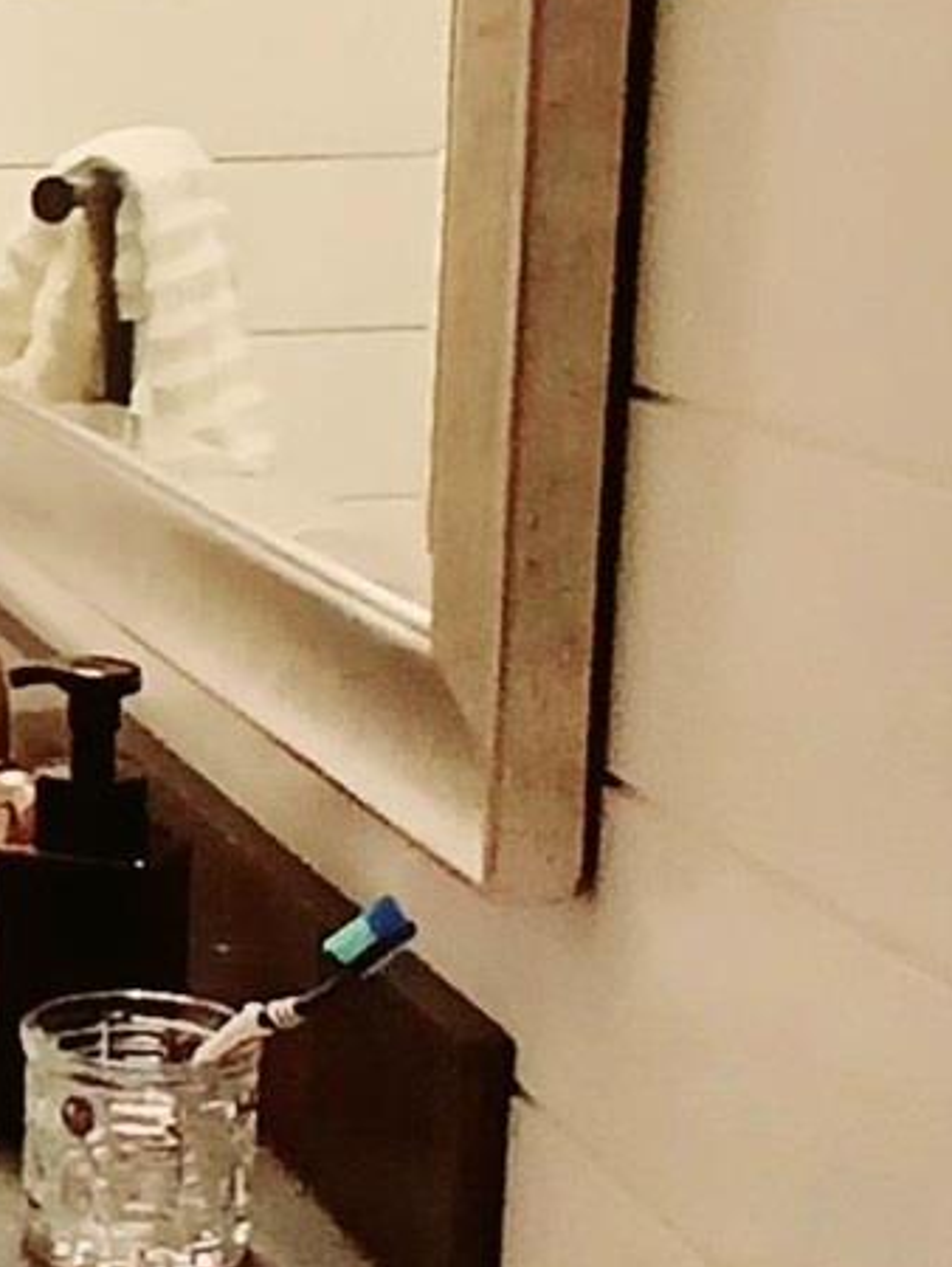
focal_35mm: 87
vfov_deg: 22.5
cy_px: 735
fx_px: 3187
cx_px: -558
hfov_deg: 15.4
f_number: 2.2
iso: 100
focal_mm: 1.4
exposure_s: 1/30
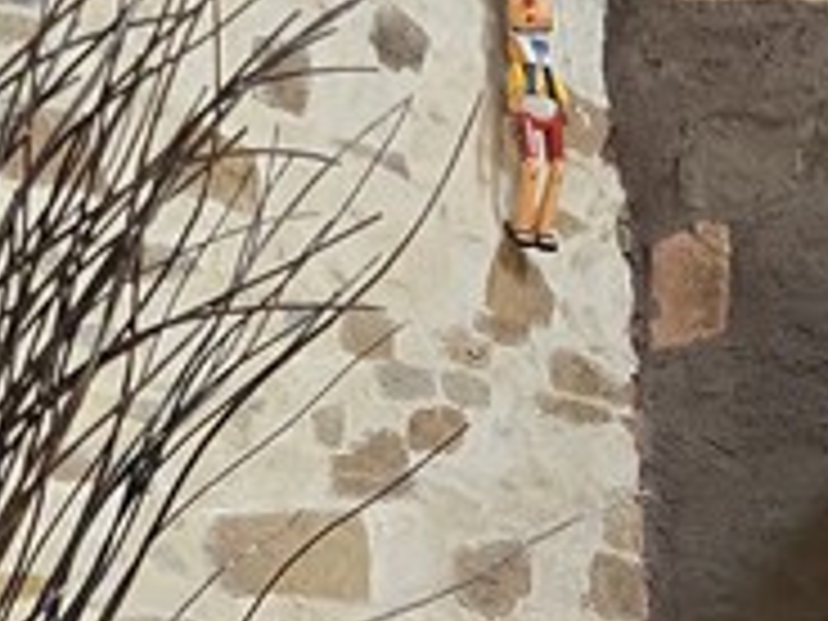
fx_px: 3062
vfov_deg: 10.2
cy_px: 1440
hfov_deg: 14.6
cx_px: 1148
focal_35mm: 128
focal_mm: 6.3
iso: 160
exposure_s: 1/100
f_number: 1.7
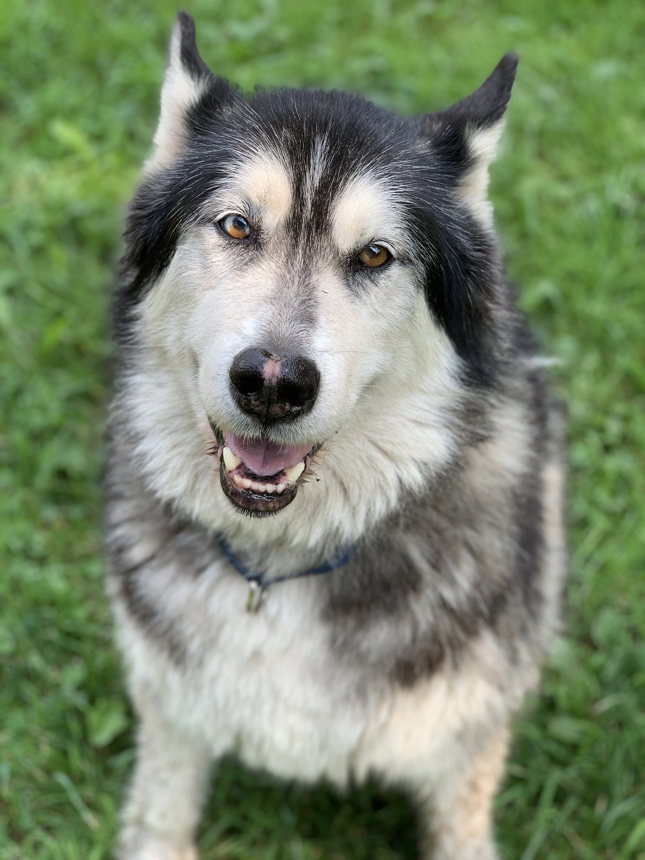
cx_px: 322
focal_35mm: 52
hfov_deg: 28.0
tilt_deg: -47.2
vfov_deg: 36.8
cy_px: 430
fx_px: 1292
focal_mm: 6
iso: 16
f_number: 2.4
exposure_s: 1/156
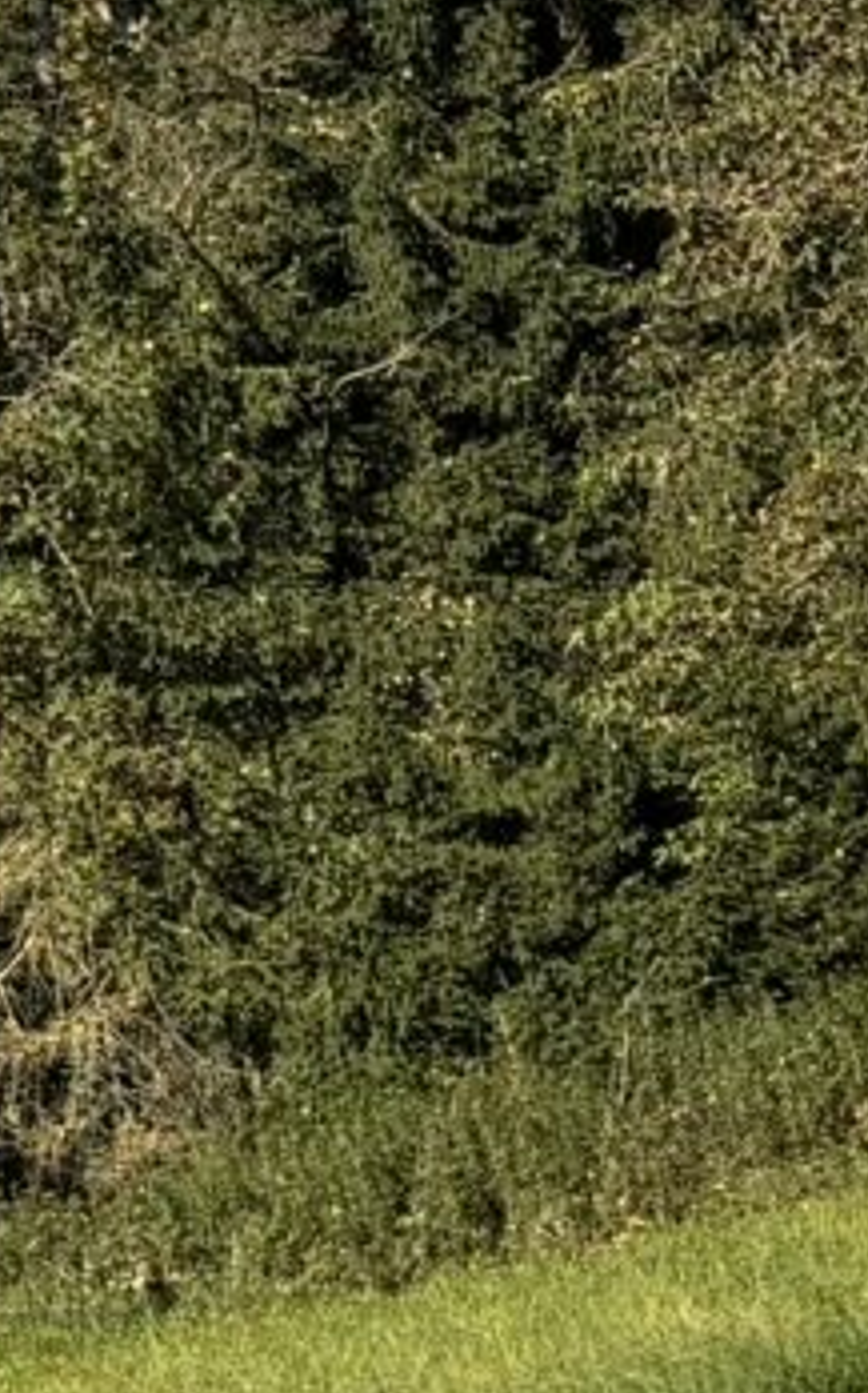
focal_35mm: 203
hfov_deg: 6.2
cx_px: 1860
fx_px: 7696
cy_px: 1341
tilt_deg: -2.9
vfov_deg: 10.3
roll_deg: +11.2
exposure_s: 1/2288
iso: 50
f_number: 1.6
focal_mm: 5.96
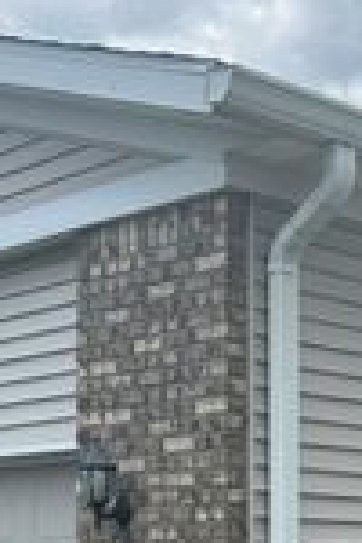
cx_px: 442
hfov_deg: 14.7
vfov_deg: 21.6
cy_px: 577
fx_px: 1357
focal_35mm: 90
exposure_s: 1/2008
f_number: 1.5
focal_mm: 5.7
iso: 50
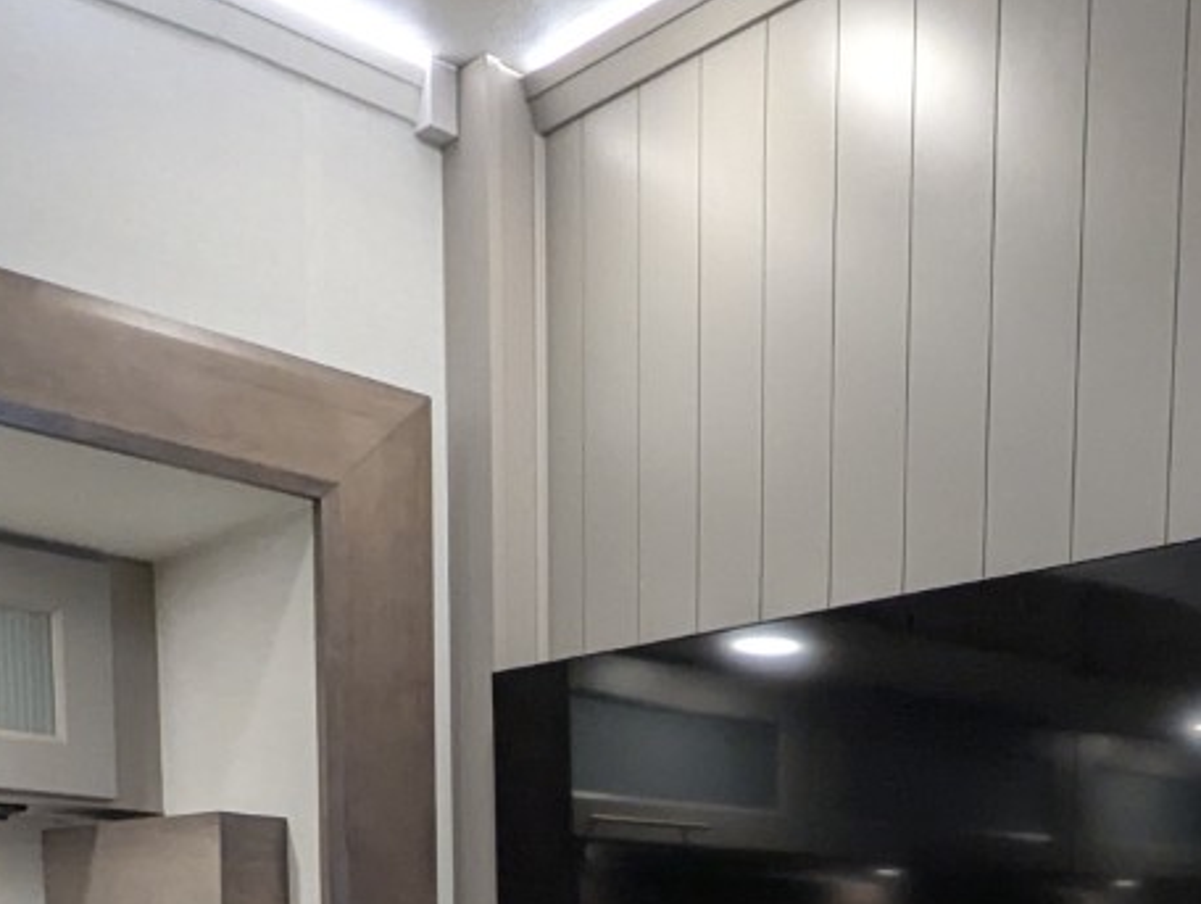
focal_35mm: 49
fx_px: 1702
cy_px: 1286
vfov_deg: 24.4
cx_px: 918
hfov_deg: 37.8
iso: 374
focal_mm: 2.35
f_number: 2.2
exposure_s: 1/163
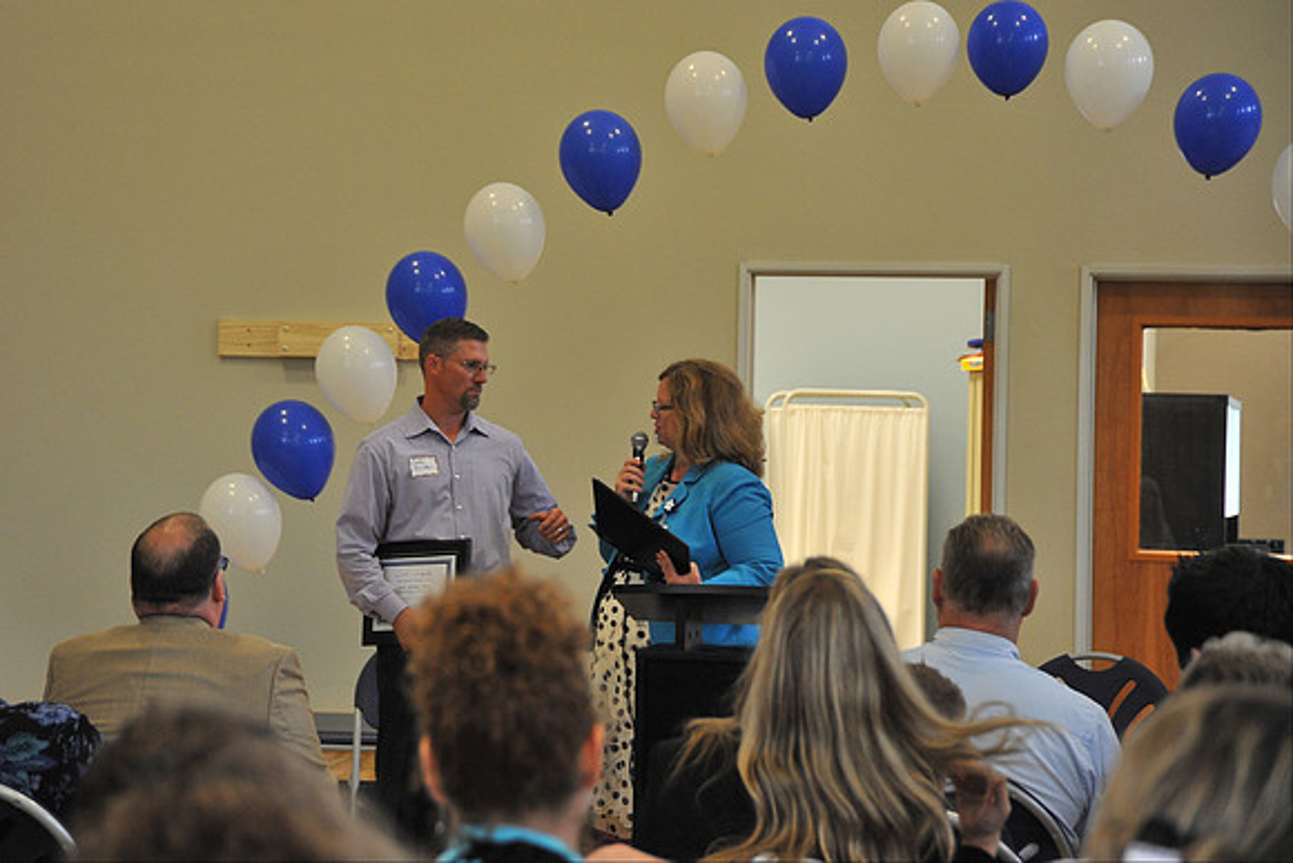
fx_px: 4311
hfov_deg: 17.1
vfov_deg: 11.4
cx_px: 646
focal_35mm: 120
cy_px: 432
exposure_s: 1/100
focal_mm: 120
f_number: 5.6
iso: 1600
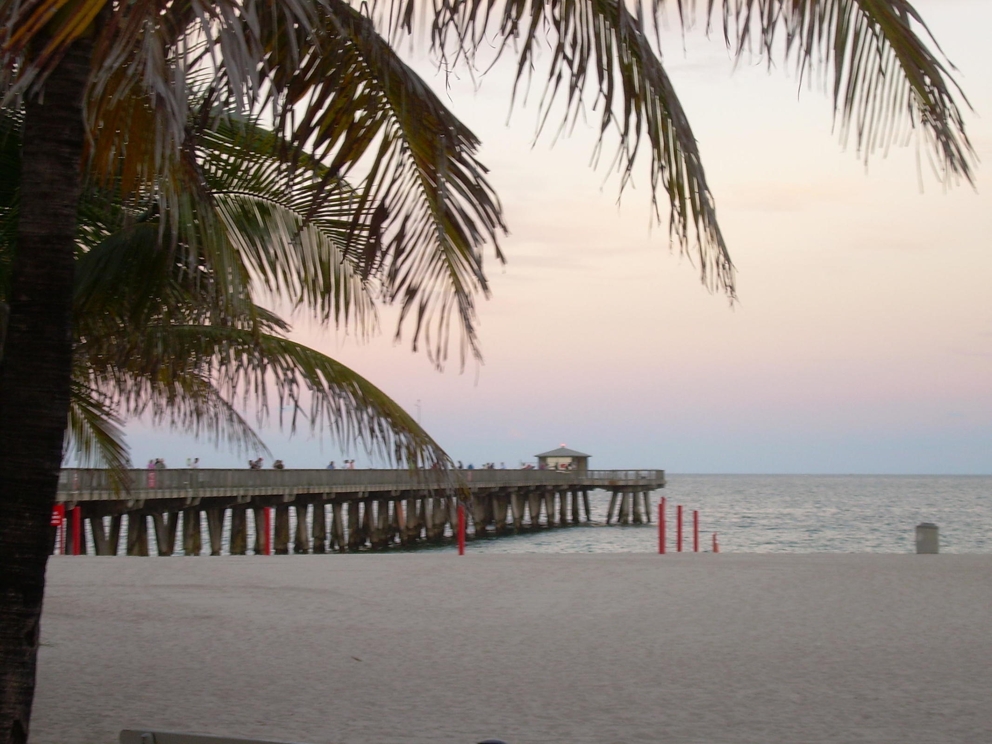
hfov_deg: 21.8
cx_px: 496
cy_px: 372
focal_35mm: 90
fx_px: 2579
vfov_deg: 16.4
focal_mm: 15.3
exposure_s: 1/30
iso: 50
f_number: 4.3
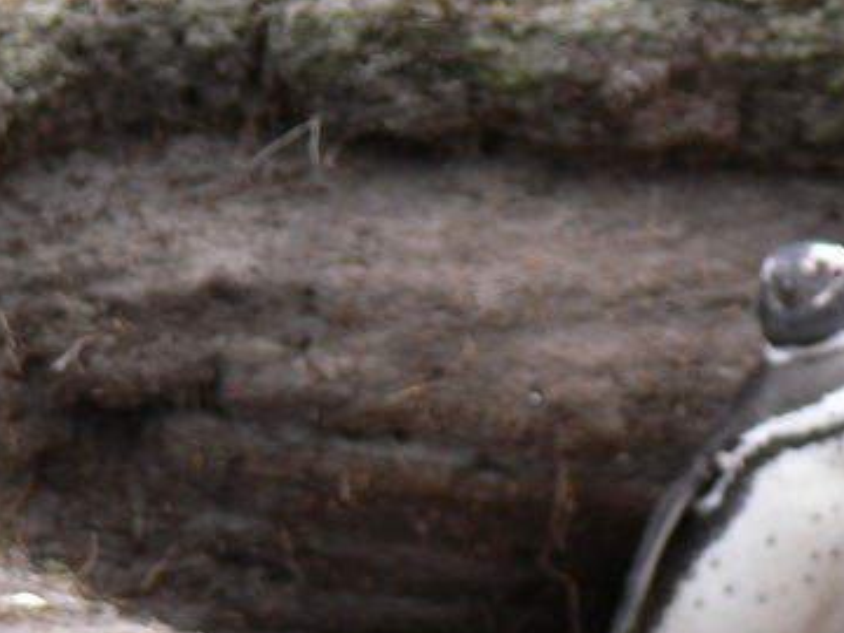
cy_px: 361
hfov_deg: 4.3
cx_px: 778
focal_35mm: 460
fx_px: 11216
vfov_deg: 3.2
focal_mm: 34.5
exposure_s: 1/100
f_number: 4
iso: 80
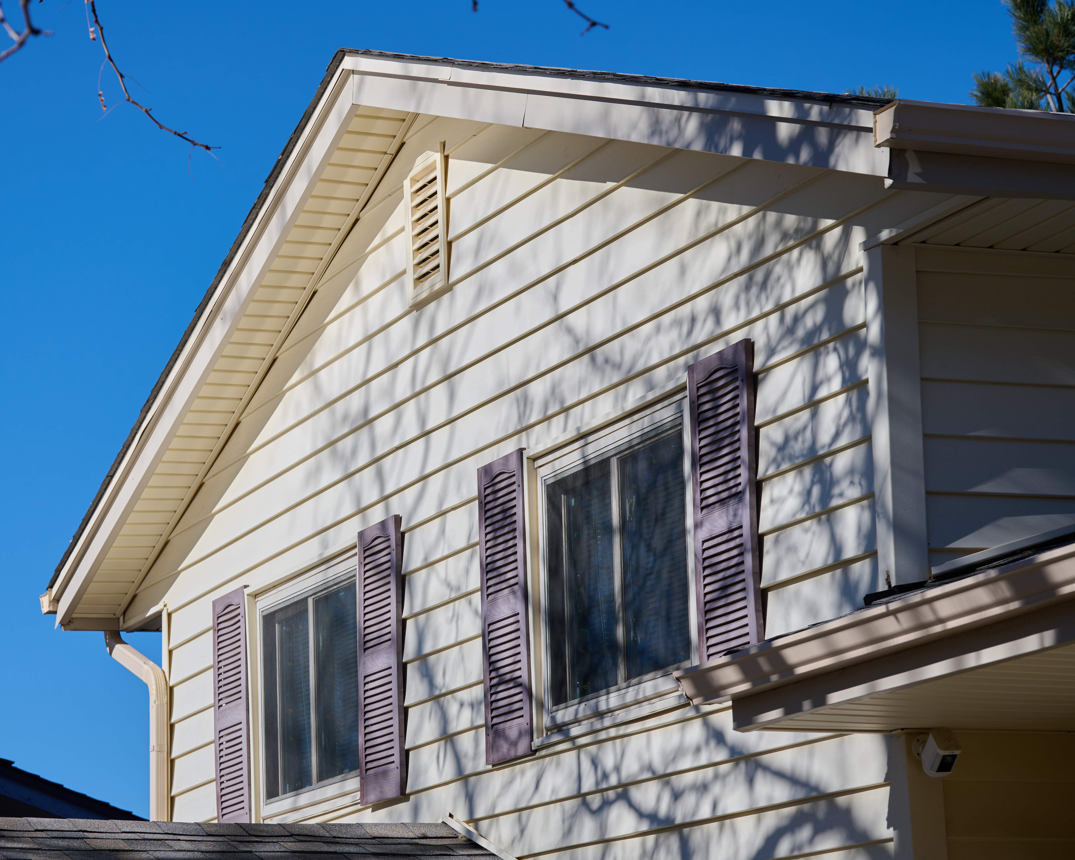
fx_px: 3754
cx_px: 305
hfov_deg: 16.2
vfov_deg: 13.1
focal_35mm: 118
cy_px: 357
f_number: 6.3
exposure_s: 1/1000
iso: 64
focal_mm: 82
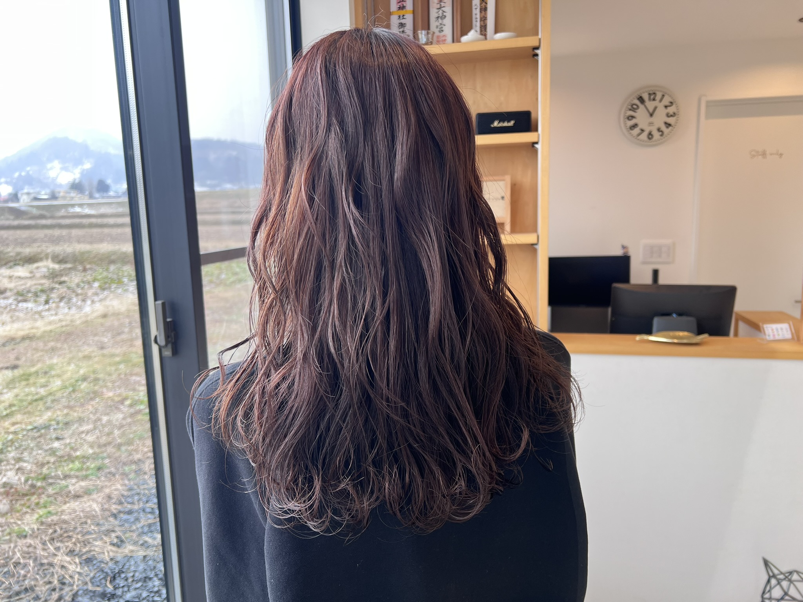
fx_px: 603
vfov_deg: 53.1
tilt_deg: -8.9
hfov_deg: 67.3
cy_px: 301
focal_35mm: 26
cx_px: 402
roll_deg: +1.3
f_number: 1.5
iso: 50
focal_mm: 5.7
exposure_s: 1/121
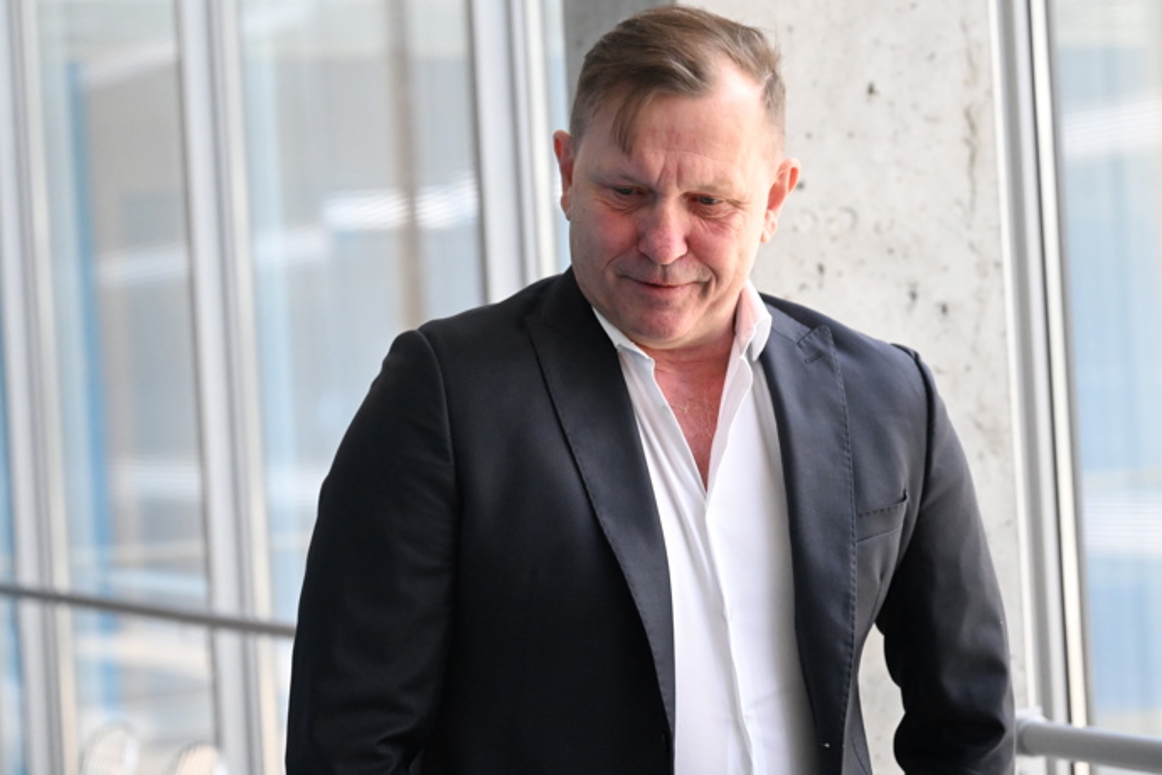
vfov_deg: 13.0
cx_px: 581
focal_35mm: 105
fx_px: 3389
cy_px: 388
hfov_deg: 19.5
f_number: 2.8
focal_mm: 70
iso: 4000
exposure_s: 1/2000
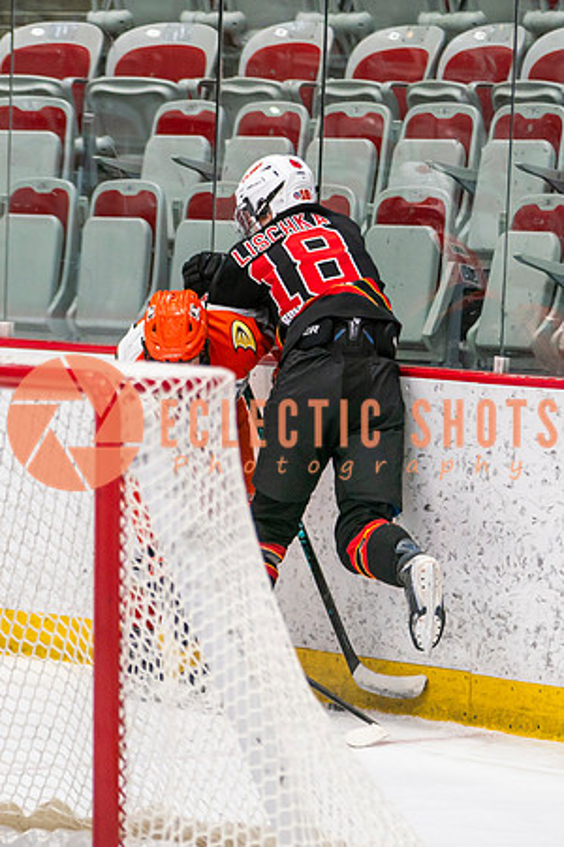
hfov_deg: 4.4
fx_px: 7421
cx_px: 221
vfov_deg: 6.5
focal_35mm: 316
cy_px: 481
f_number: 2.8
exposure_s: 1/640
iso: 1000
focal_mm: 145
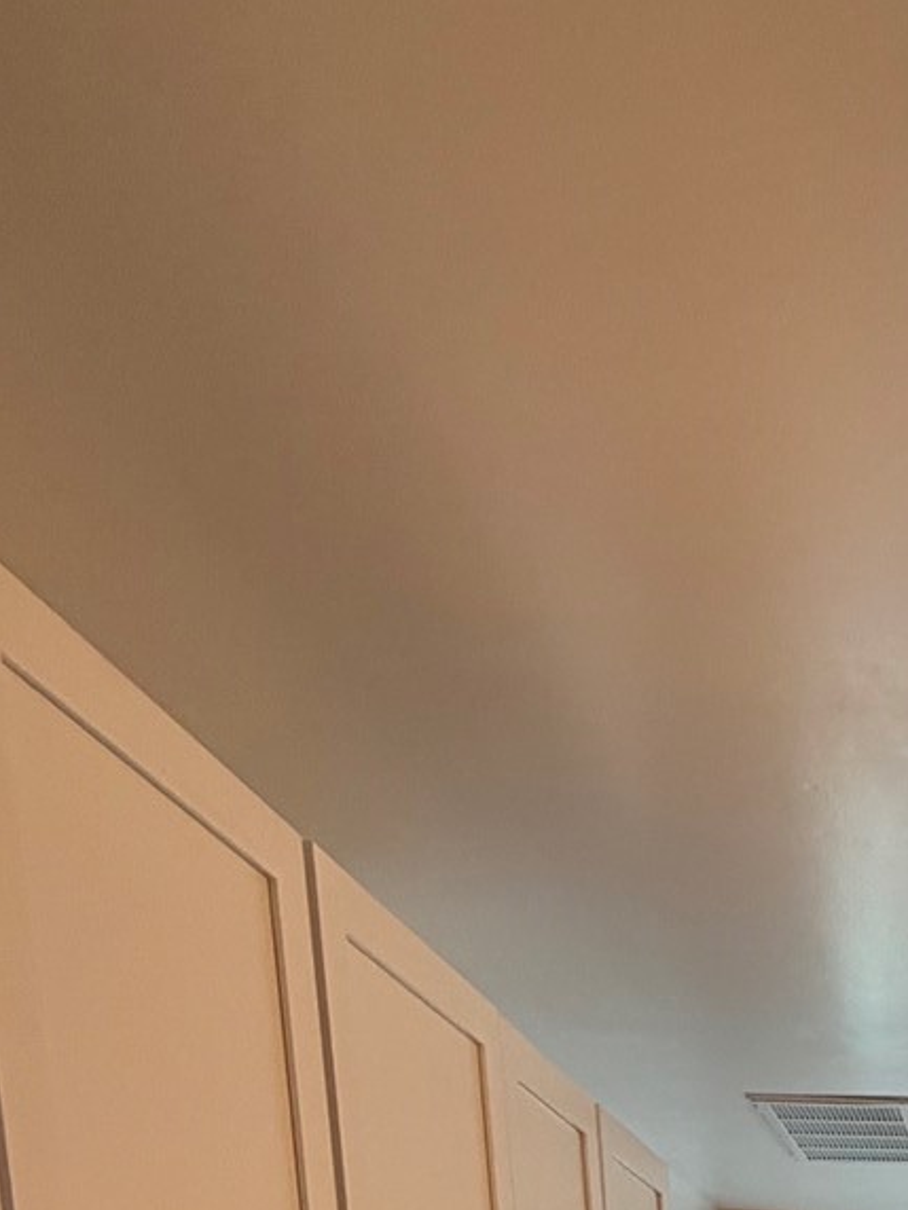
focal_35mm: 47
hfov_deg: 24.7
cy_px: 1741
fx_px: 1644
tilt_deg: -6.9
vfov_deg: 28.7
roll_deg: +1.3
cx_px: 1319
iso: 250
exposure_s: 1/120
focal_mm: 2.22
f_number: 2.2
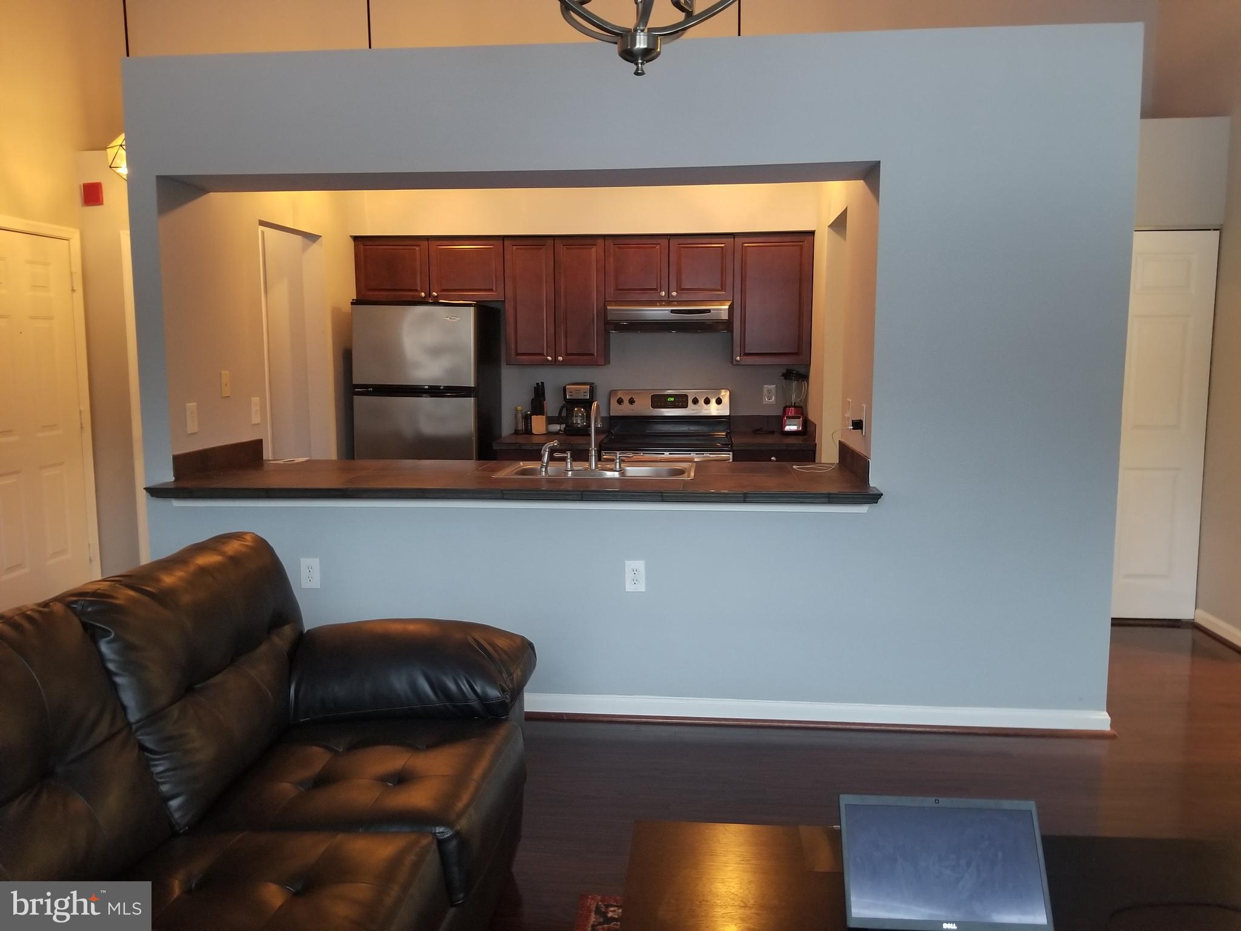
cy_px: 466
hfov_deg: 67.3
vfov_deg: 53.1
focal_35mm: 26
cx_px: 620
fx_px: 932
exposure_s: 1/10
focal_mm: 4.25
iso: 200
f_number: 1.7
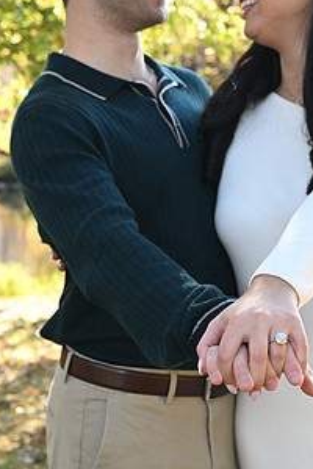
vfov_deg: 22.8
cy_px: 199
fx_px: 1161
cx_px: 270
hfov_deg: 15.2
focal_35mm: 89
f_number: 6.3
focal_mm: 46
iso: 200
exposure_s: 1/80
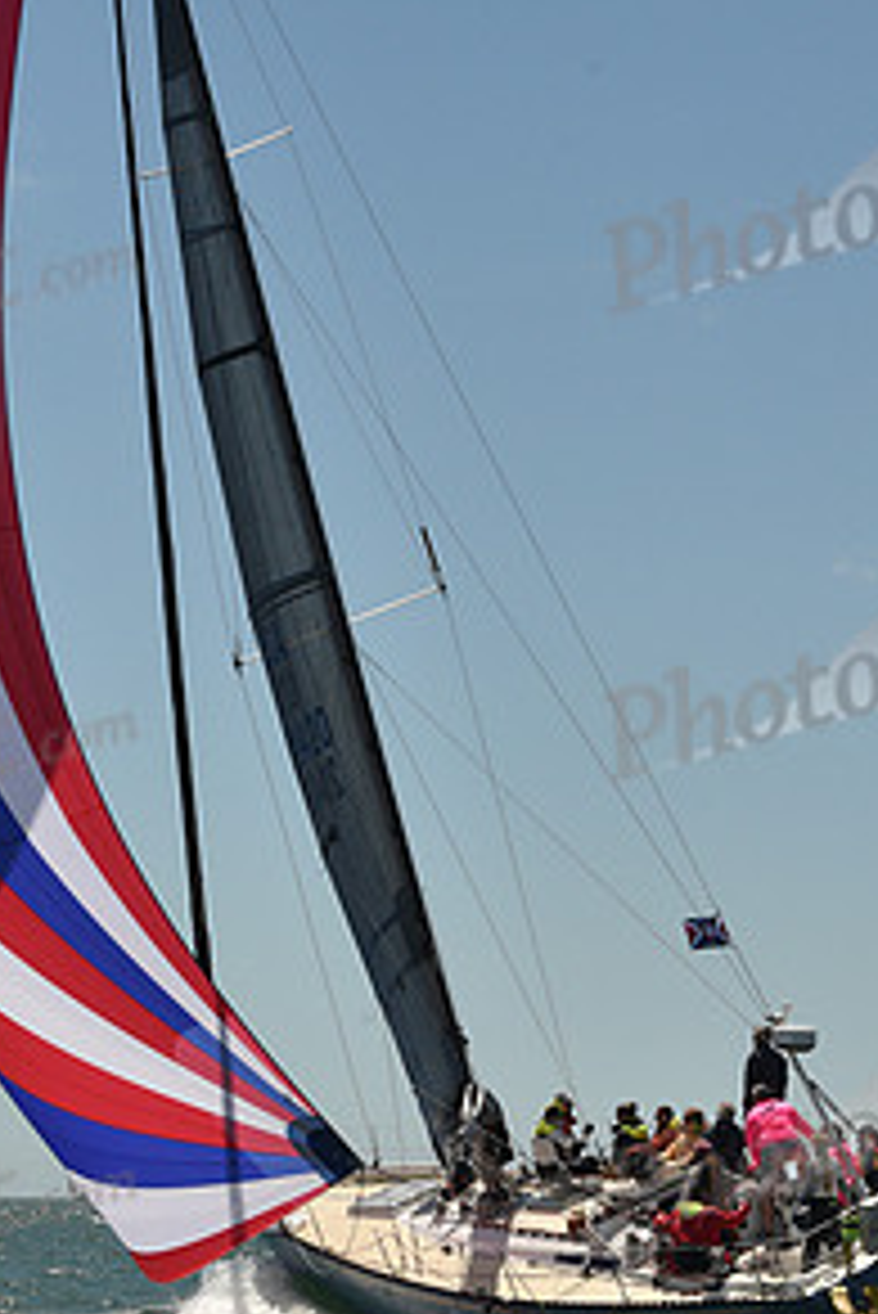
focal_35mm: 139
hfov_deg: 9.9
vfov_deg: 14.7
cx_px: 371
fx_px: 5079
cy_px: 495
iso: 320
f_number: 14
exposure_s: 1/800
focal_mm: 70
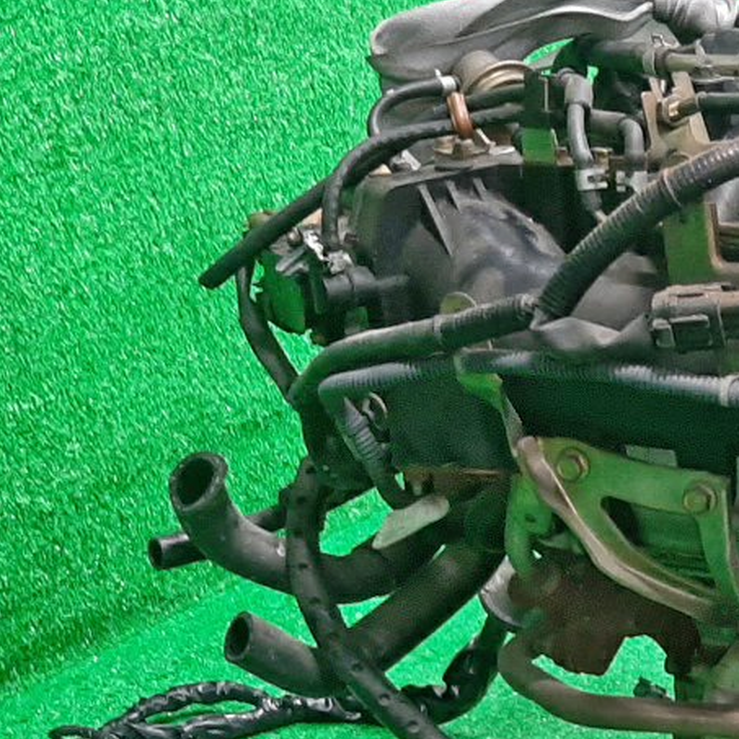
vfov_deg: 23.1
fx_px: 1763
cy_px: 666
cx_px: 852
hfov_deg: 22.1
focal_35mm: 73
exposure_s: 1/50
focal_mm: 3.93
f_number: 1.7
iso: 237
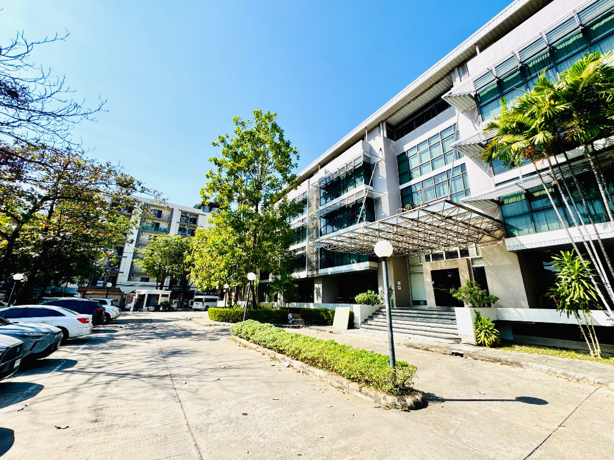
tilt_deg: +17.0
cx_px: 307
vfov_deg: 85.7
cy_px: 230
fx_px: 248
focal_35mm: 14
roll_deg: -1.5
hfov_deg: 102.1
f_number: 2.2
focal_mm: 2.22
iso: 50
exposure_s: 1/1277
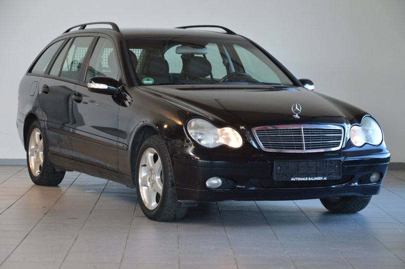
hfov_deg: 19.5
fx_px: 1180
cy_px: 134
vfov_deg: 13.0
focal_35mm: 105
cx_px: 202
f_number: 5.3
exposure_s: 1/60
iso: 1000
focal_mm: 70
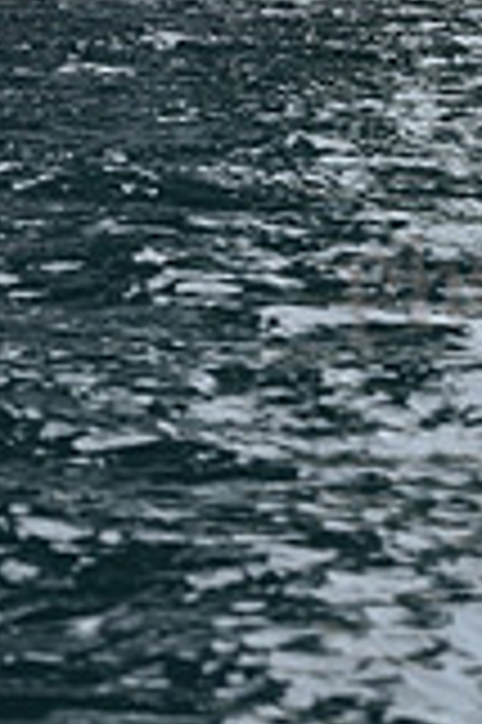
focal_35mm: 307
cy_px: -396
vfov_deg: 6.6
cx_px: 106
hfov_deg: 4.5
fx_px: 6178
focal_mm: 85
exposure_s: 1/800
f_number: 5.6
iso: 250
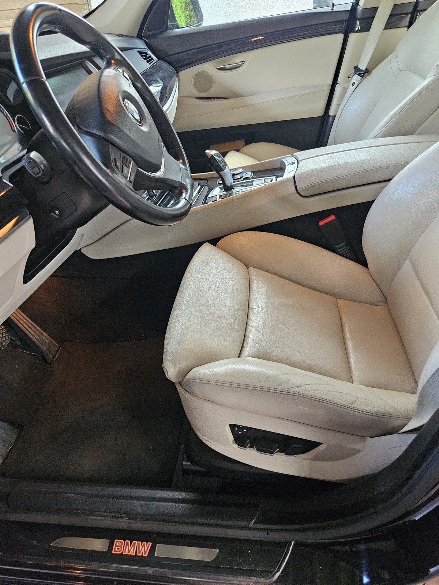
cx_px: 220
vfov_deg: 73.9
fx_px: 389
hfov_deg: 58.9
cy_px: 292
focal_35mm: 23
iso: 800
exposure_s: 1/100
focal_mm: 5.4
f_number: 1.8
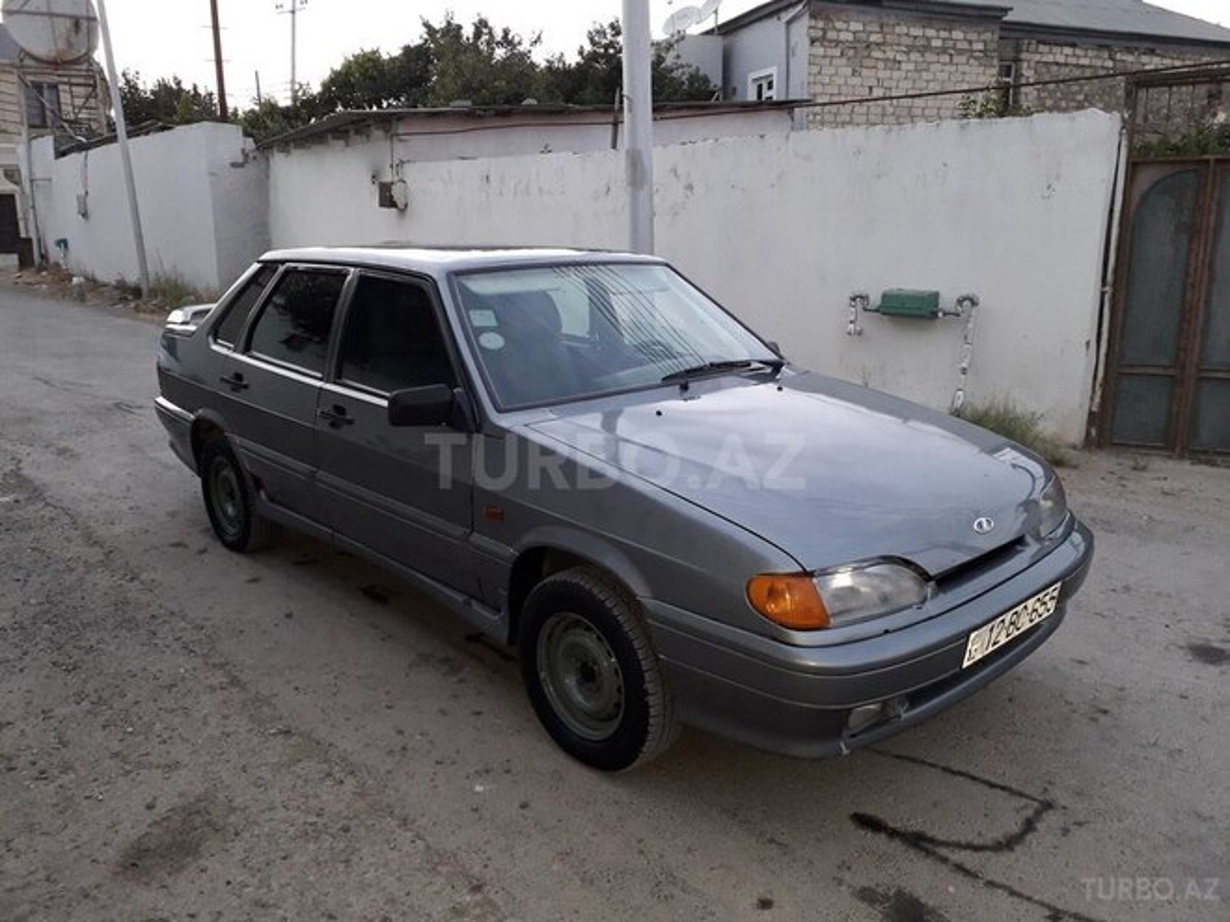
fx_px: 959
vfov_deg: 51.4
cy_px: 461
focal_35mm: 27
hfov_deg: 65.3
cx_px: 615
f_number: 1.9
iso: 200
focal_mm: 3.6
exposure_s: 1/50
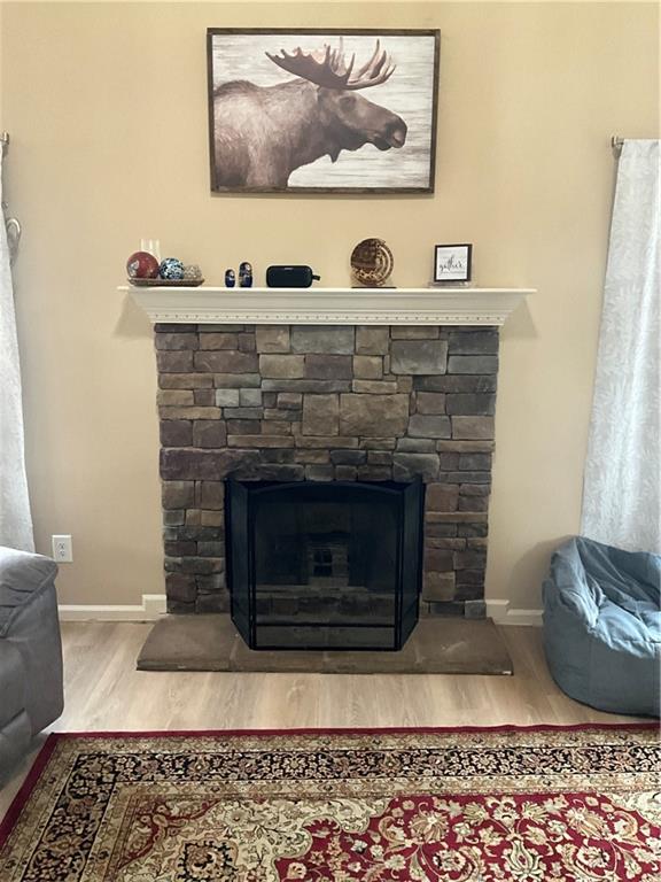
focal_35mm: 29
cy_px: 441
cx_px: 330
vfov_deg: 61.7
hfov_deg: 48.2
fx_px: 738
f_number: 1.8
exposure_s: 1/41
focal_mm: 3
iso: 320
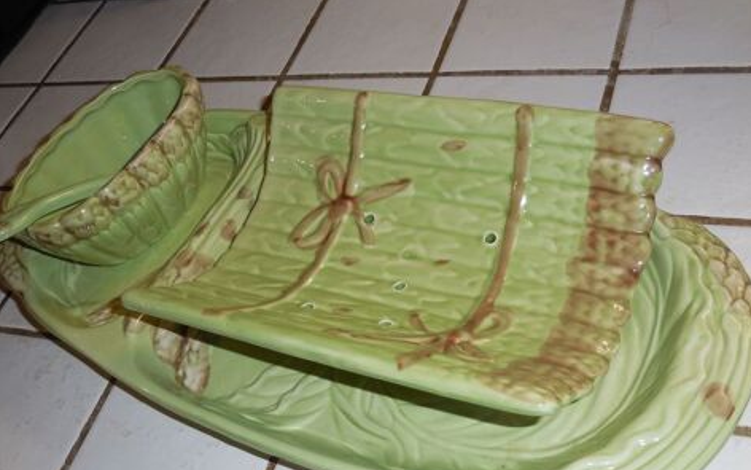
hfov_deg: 47.2
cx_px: 379
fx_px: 860
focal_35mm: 42
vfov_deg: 30.5
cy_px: 280
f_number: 3.9
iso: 125
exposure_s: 1/30
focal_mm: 7
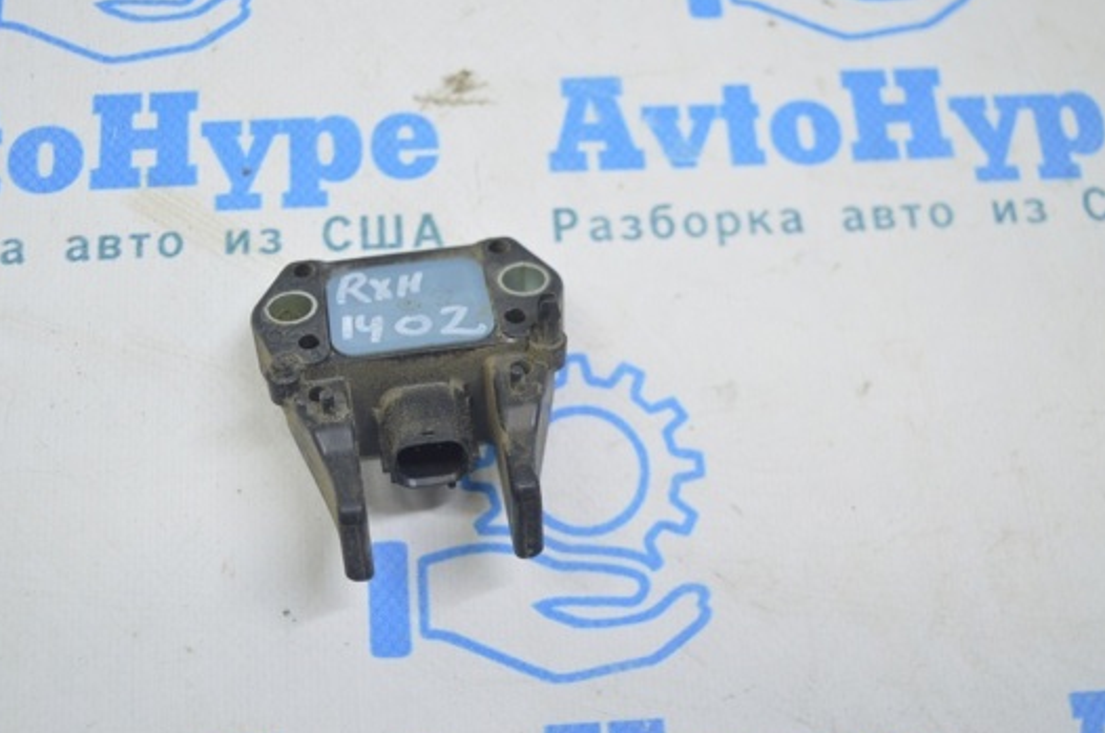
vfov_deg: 29.4
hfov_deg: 43.0
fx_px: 1398
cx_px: 456
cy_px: 331
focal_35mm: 46
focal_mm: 25
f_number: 4
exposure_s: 1/40
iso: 400
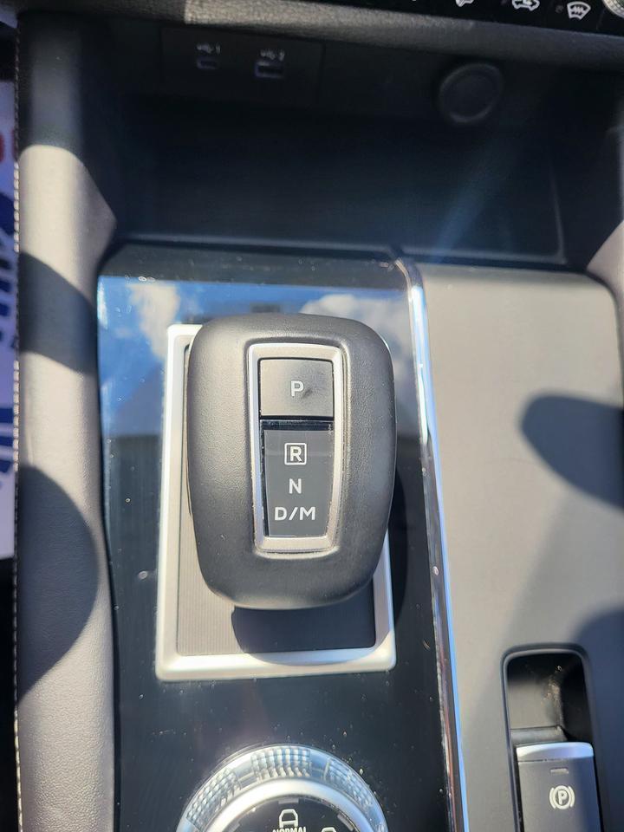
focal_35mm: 26
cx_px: 312
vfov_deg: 67.3
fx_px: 625
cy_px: 416
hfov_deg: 53.1
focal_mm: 5.4
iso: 40
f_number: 1.8
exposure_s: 1/356
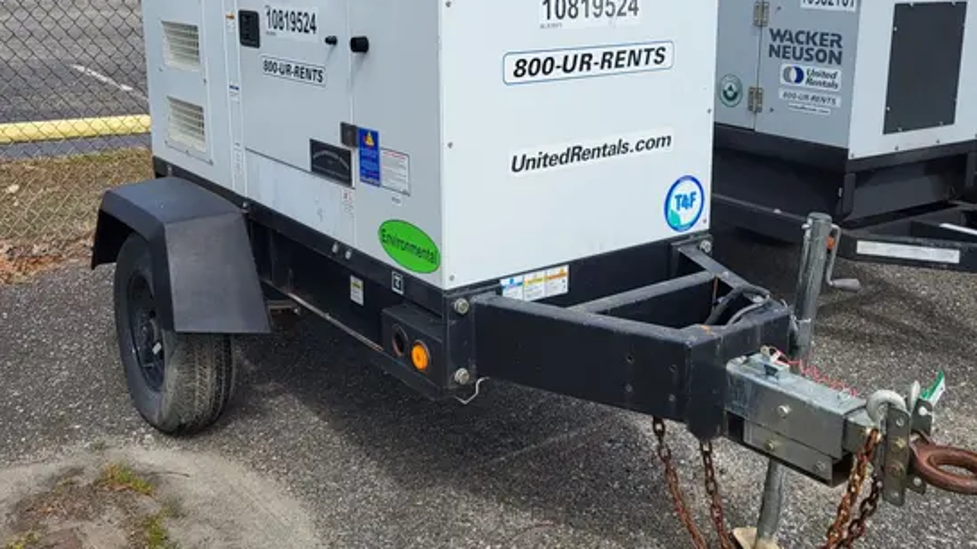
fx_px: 984
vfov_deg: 30.8
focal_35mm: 38
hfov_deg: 52.8
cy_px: 162
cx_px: 490
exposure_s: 1/2186
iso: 40
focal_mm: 5.4
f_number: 1.8
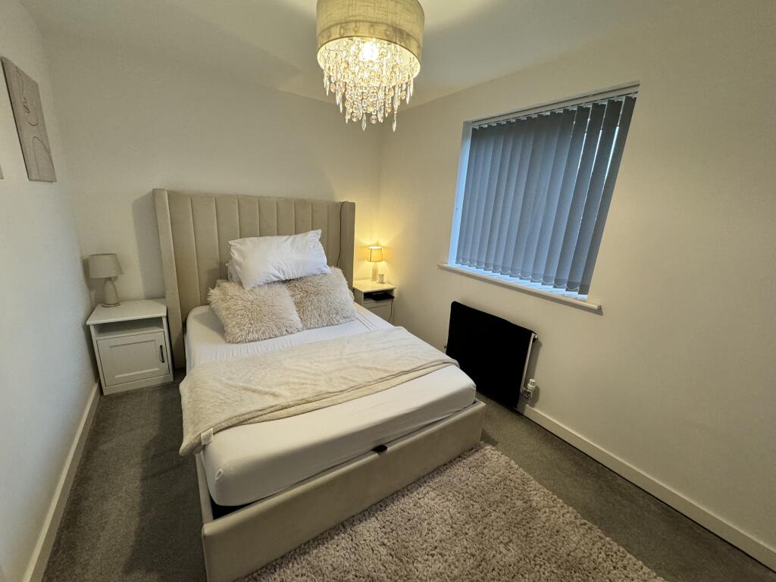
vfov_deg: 85.7
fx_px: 314
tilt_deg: -15.5
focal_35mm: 14
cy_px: 291
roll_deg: -3.7
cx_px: 388
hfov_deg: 102.1
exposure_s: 1/100
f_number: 2.2
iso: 250
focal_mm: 2.22
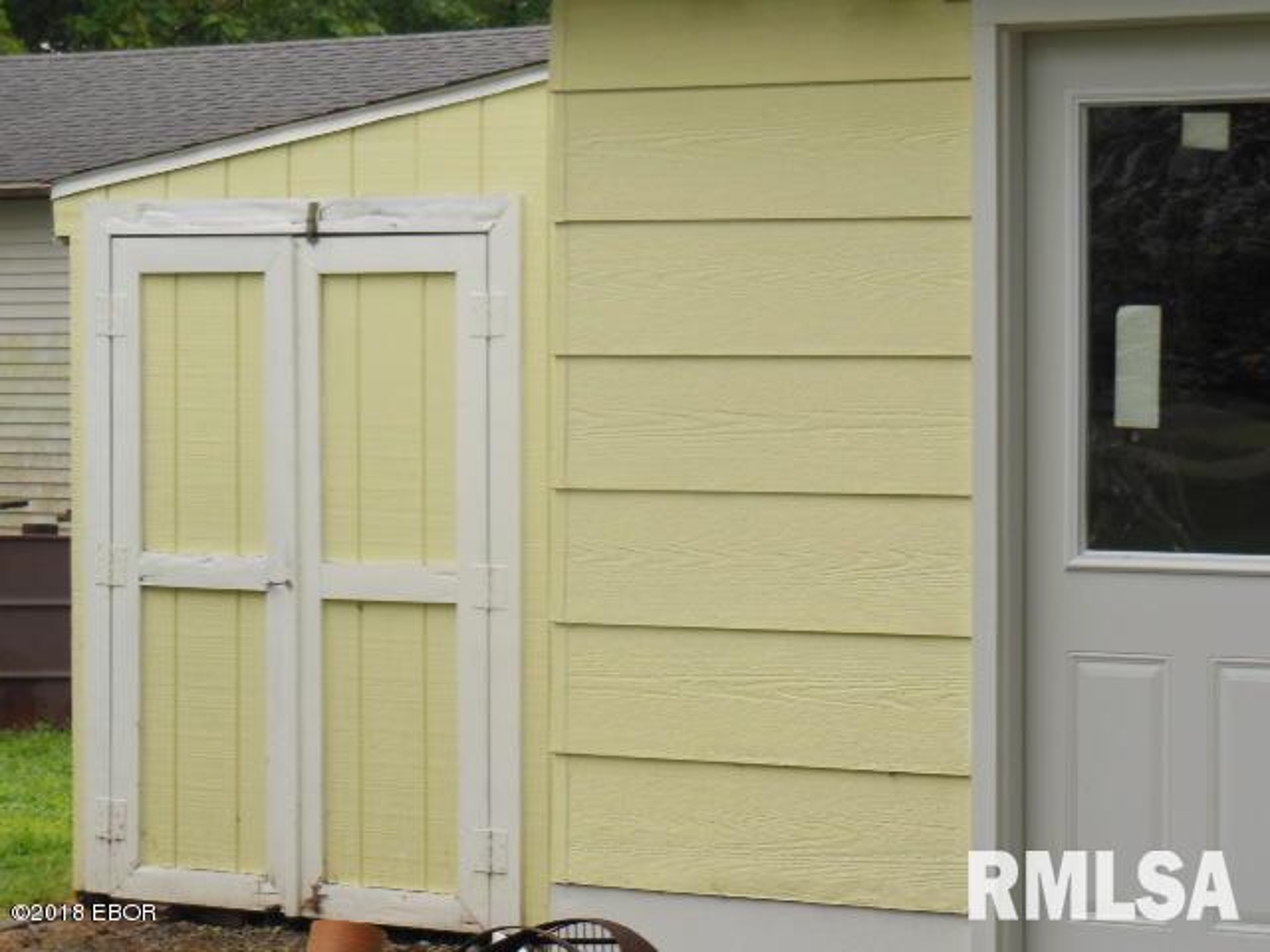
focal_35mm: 124
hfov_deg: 15.9
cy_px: 476
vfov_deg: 12.0
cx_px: 635
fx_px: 4549
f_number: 5.7
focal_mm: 22.1
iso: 200
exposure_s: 1/60
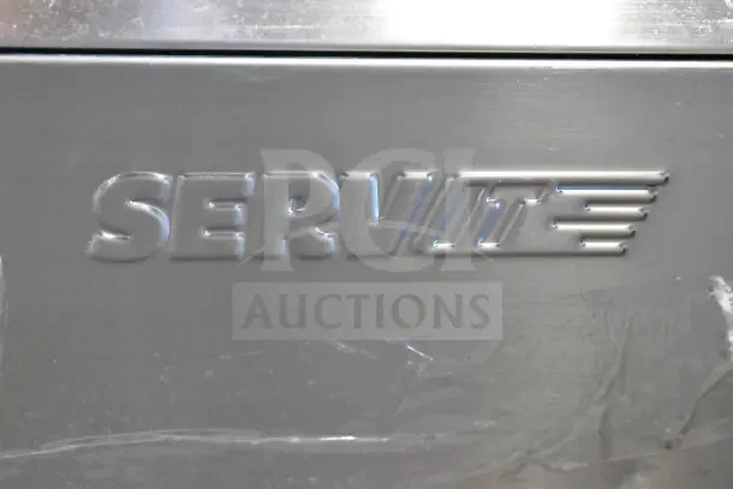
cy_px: 244
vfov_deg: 16.6
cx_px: 366
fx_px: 1680
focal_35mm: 82
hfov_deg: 24.6
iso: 22800
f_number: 5.6
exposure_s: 1/100
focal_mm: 55
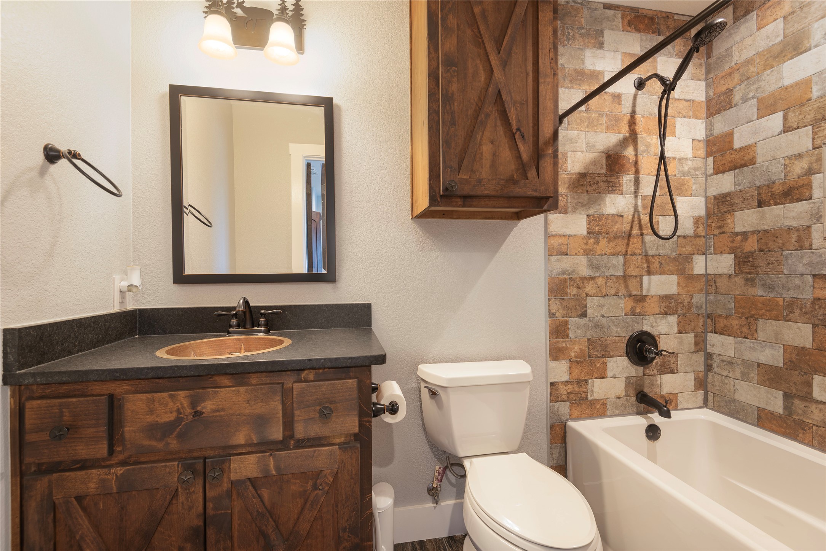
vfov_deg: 73.8
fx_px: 367
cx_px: 413
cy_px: 276
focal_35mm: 16
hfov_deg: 96.7
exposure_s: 1.3
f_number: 7.1
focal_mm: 16
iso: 100
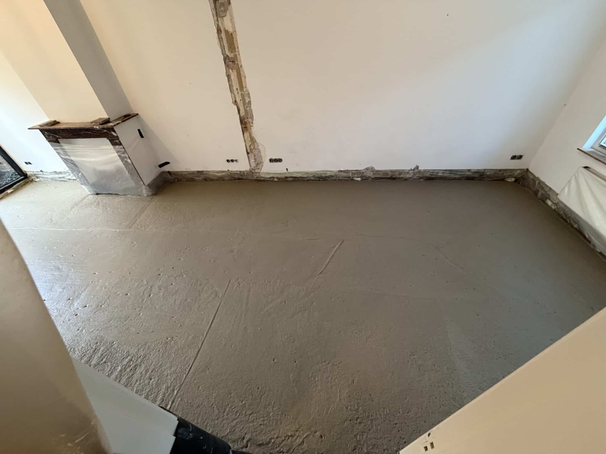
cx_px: 303
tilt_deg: -41.5
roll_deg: +6.2
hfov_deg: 102.1
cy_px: 227
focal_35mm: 14
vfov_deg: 85.7
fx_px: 245
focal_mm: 2.22
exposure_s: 1/50
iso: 400
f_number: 2.2
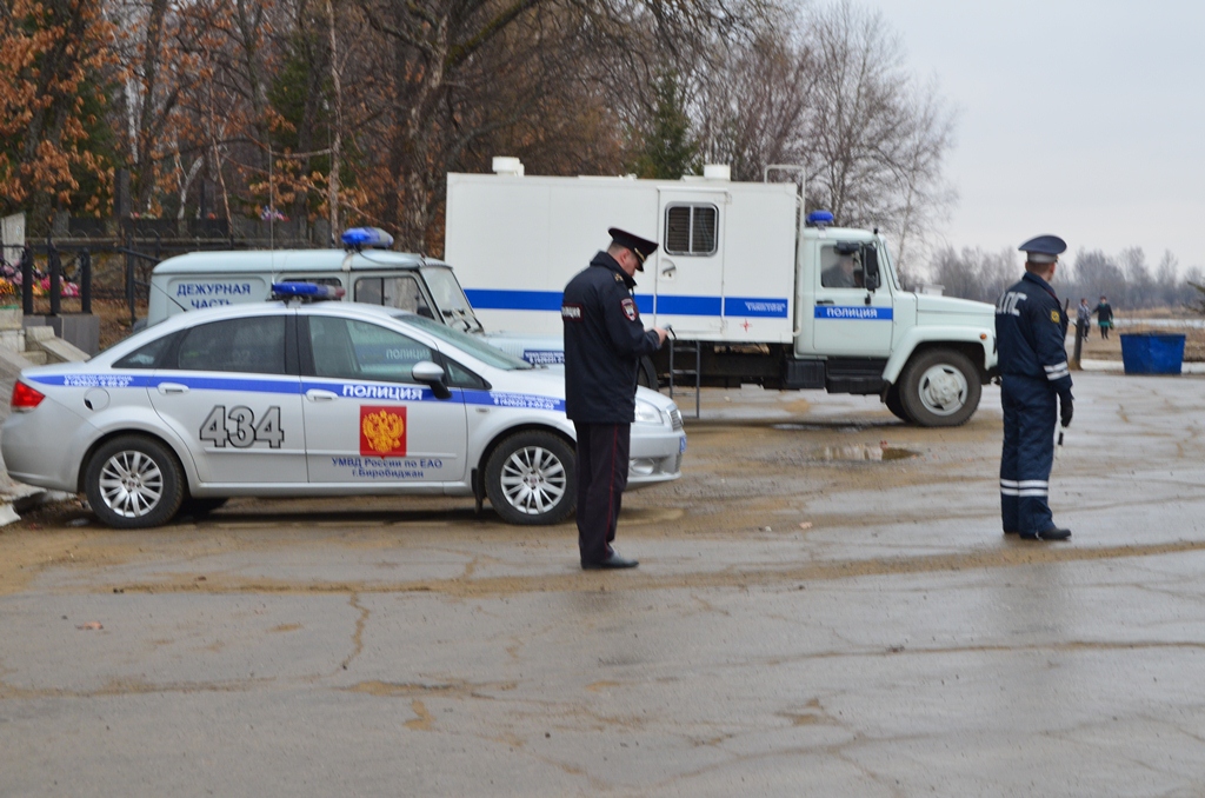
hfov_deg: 29.9
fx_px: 2254
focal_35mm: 68
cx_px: 602
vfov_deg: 20.1
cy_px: 399
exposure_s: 1/125
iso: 400
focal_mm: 45
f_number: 9
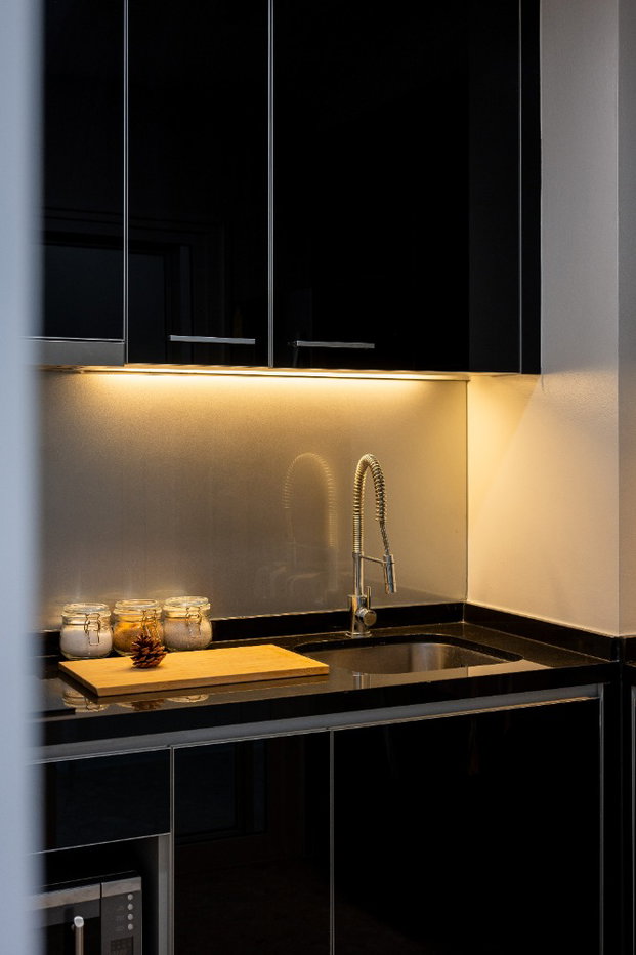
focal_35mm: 45
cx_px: 318
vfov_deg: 43.6
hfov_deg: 29.9
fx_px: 1193
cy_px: 478
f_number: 4
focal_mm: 45
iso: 160
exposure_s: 1/30
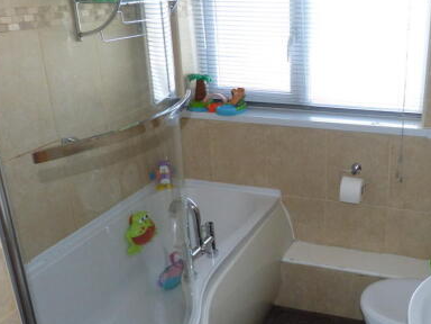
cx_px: 311
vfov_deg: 37.7
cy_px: 168
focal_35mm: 38
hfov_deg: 47.5
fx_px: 473
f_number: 4
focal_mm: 4.5
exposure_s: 1/80
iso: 400
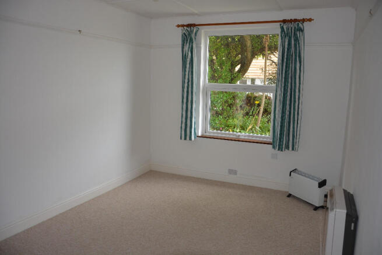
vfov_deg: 48.0
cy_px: 128
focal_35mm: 27
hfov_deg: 67.4
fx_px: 287
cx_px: 191
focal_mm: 18
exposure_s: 1/60
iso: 100
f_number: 3.5
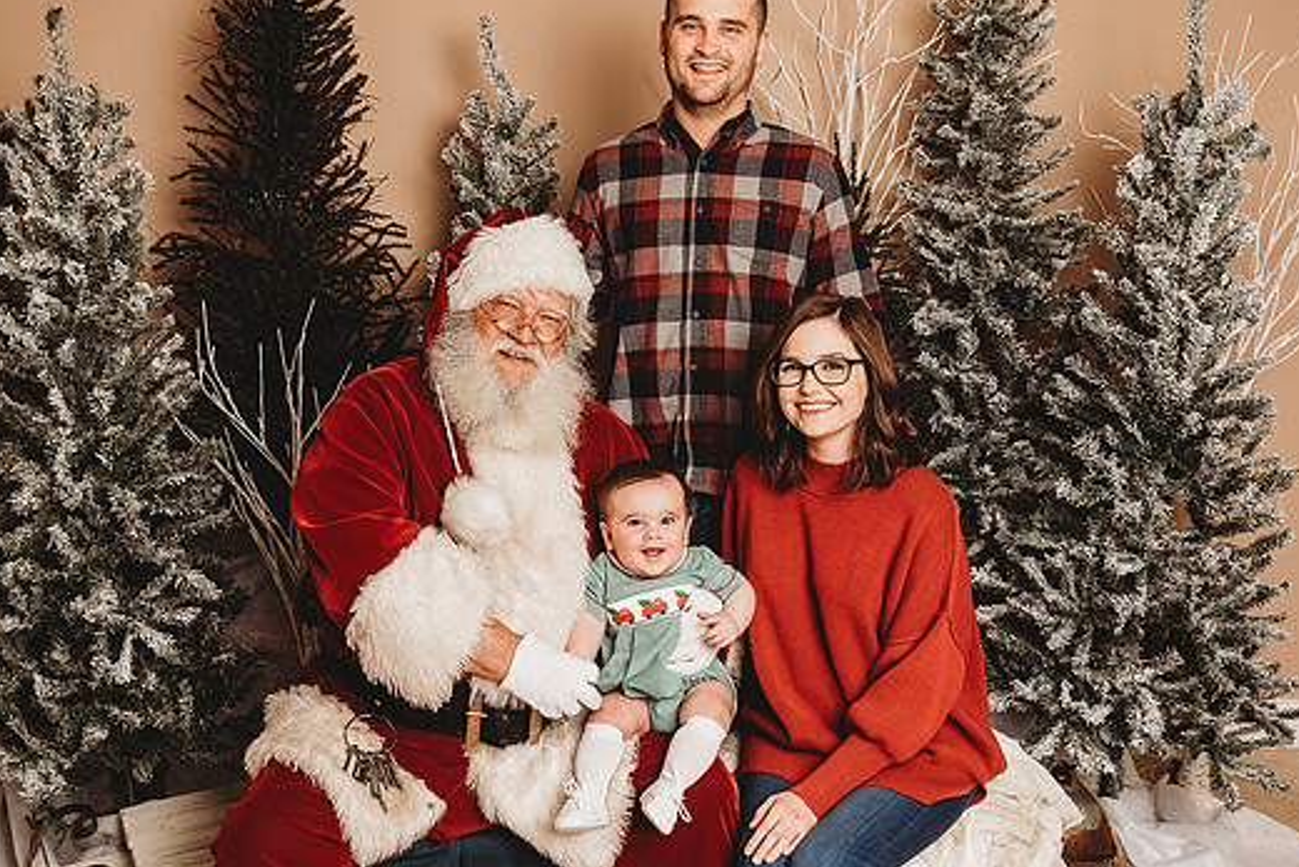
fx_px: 1408
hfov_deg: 49.5
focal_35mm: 39
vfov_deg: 34.2
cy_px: 453
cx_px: 609
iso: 100
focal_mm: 30
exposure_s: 1/160
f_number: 4
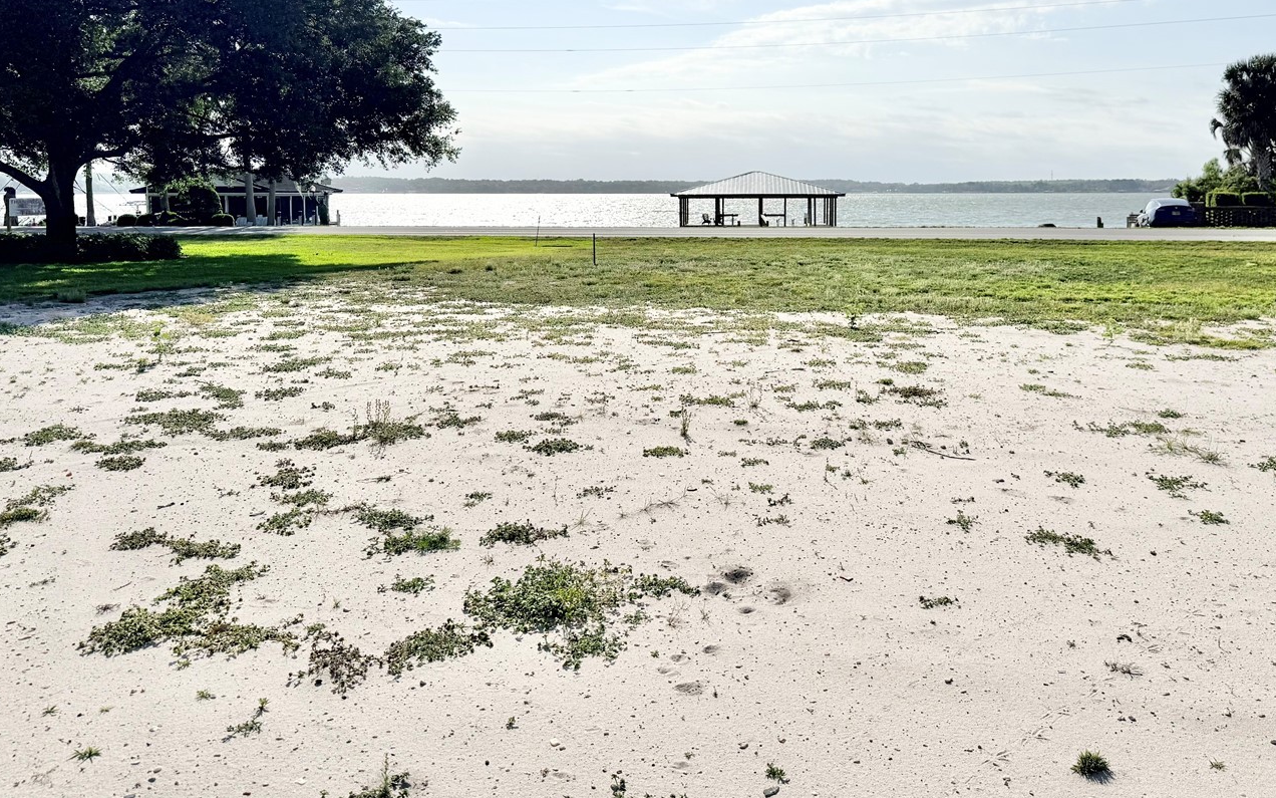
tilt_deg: -1.3
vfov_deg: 38.7
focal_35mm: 32
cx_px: 749
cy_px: 225
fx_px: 1113
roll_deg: +0.4
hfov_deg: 59.3
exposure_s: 1/17544
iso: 50
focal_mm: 6.76
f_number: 1.78
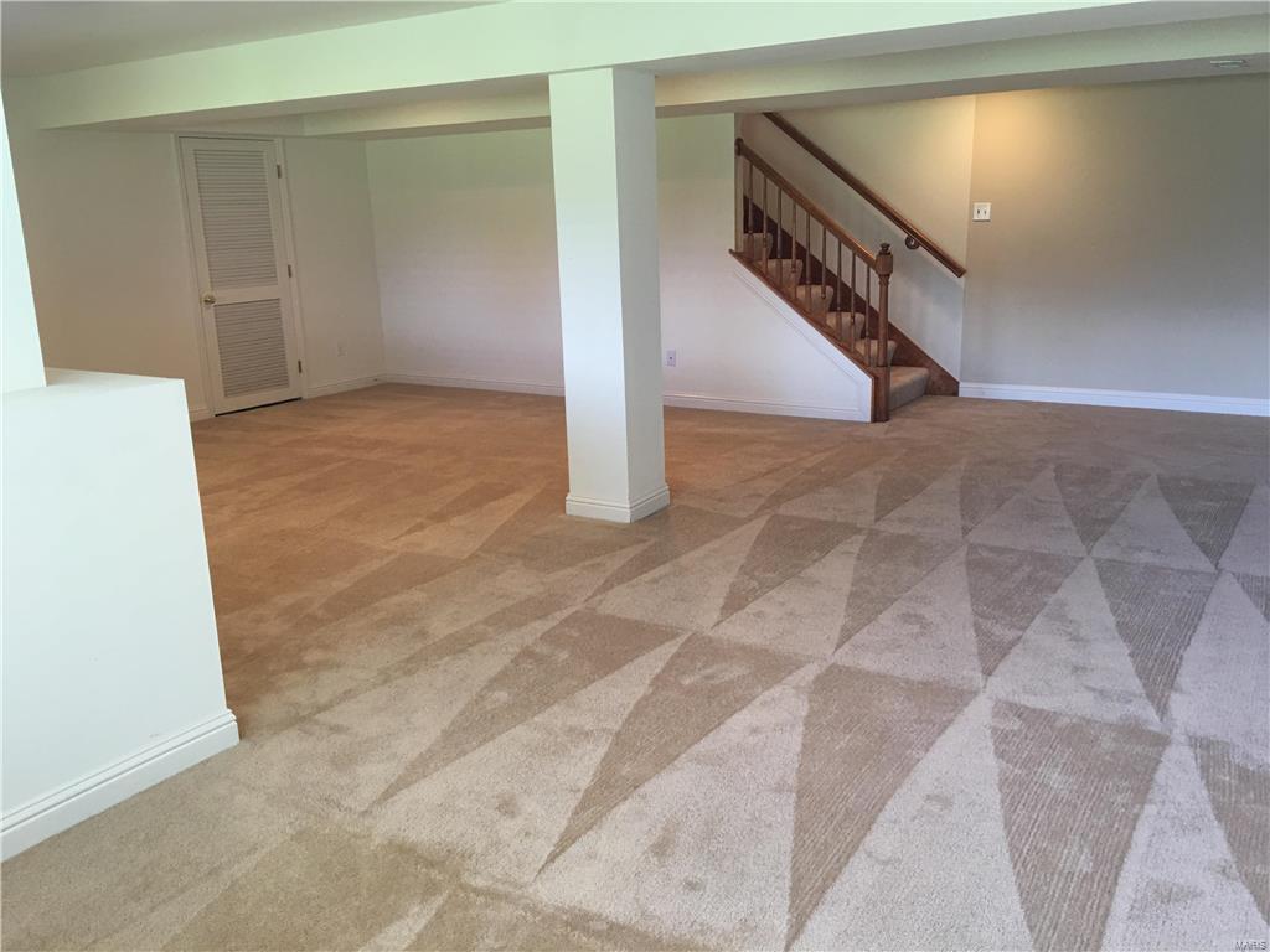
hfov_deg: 61.7
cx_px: 635
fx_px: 1064
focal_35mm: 29
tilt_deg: -13.5
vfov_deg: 48.2
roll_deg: +3.7
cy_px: 476
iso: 40
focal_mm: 4.15
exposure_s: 1/15
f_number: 2.2
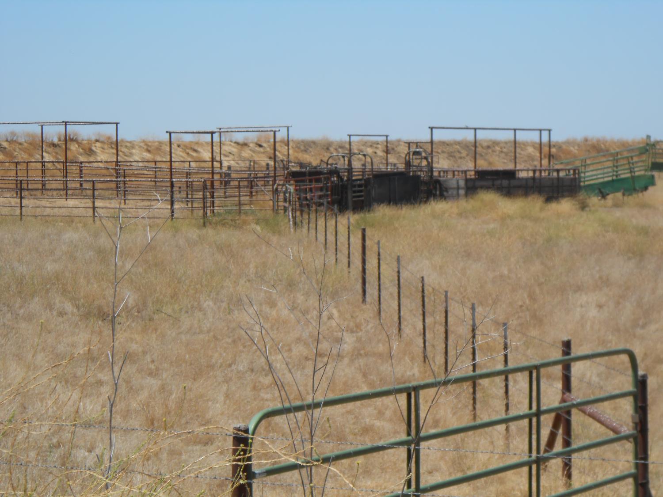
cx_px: 332
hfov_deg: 16.6
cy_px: 248
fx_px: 2279
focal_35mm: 119
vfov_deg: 12.5
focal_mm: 21.2
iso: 80
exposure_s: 1/640
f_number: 5.5
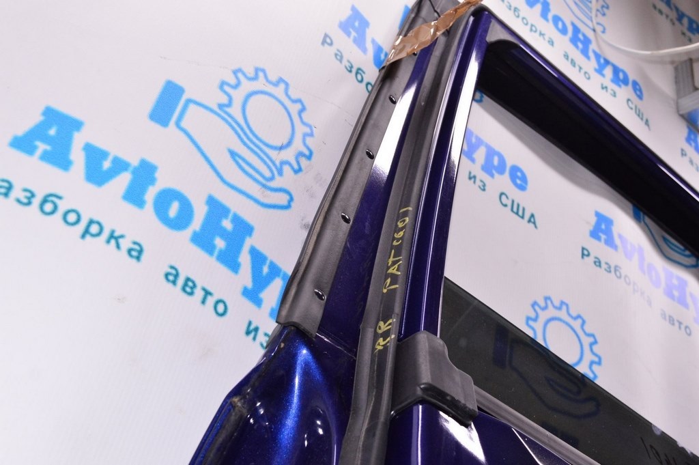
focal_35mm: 45
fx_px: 873
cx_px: 350
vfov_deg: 29.8
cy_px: 232
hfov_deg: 43.6
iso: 1600
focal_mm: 30
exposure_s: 1/200
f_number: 8
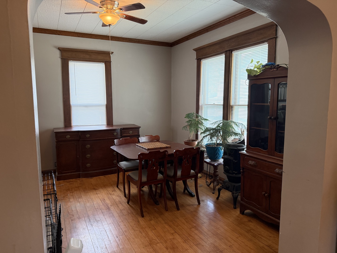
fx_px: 234
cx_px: 168
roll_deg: +0.0
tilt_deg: -6.4
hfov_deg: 71.6
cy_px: 126
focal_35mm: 24
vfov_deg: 56.8
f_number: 1.78
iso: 320
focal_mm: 6.76
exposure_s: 1/60
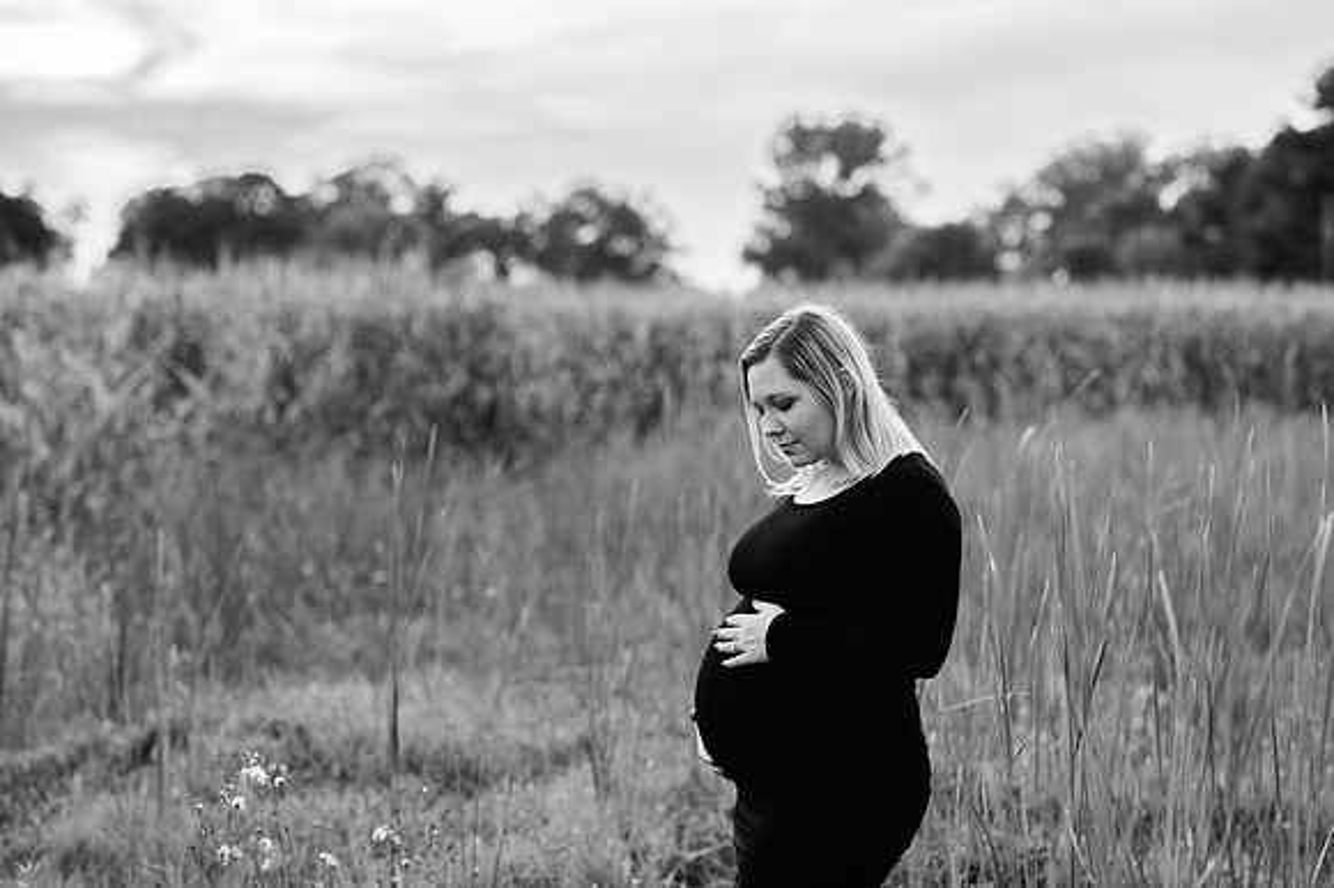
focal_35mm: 88
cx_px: 667
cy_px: 444
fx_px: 3247
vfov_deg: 15.6
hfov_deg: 23.2
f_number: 3.2
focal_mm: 85
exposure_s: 1/320
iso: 320
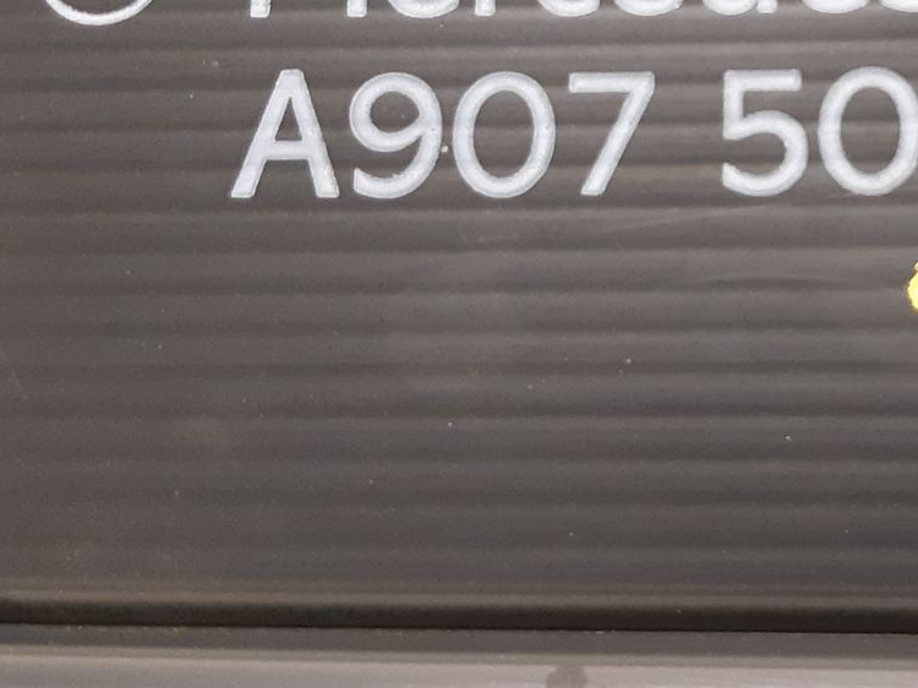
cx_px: 840
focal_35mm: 71
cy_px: 119
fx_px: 1882
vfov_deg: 20.4
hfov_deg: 26.4
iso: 320
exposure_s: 1/50
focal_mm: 3.93
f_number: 1.7
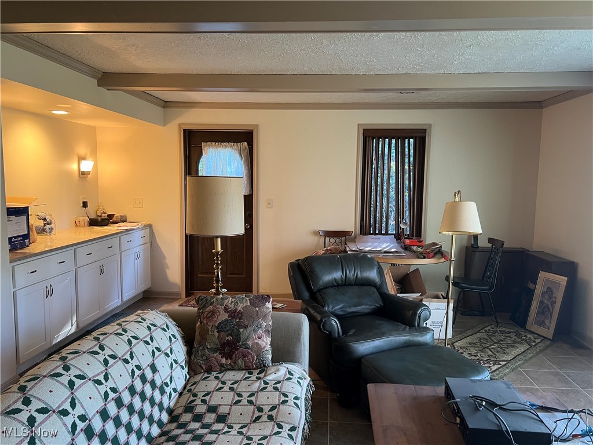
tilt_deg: -5.5
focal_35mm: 26
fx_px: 445
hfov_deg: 67.3
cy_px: 222
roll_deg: -0.2
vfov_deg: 53.1
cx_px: 296
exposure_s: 1/60
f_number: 1.5
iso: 200
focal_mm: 5.7
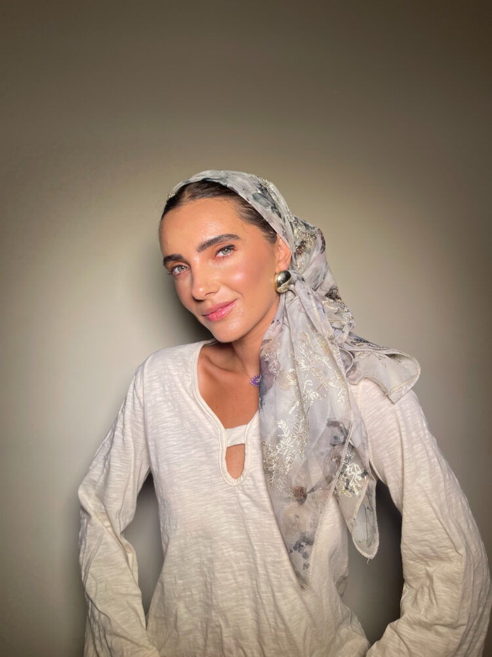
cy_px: 328
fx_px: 474
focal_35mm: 25
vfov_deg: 69.4
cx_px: 246
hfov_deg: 54.9
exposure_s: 1/121
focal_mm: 5.1
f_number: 1.6
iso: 32
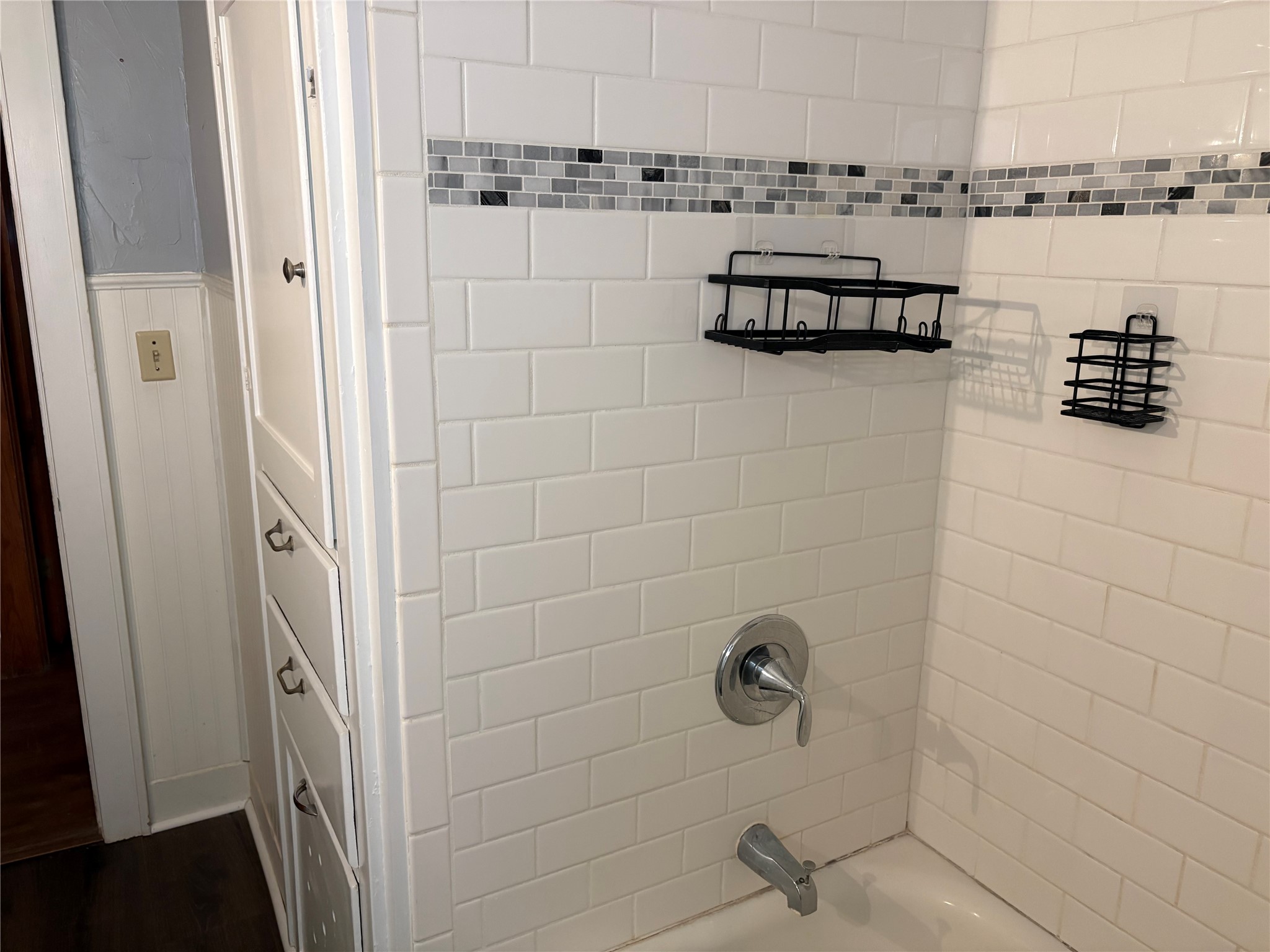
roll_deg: -0.7
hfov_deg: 67.3
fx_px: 954
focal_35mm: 26
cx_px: 635
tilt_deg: -13.8
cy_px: 476
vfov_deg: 53.1
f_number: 1.6
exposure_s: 1/60
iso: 250
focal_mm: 5.96
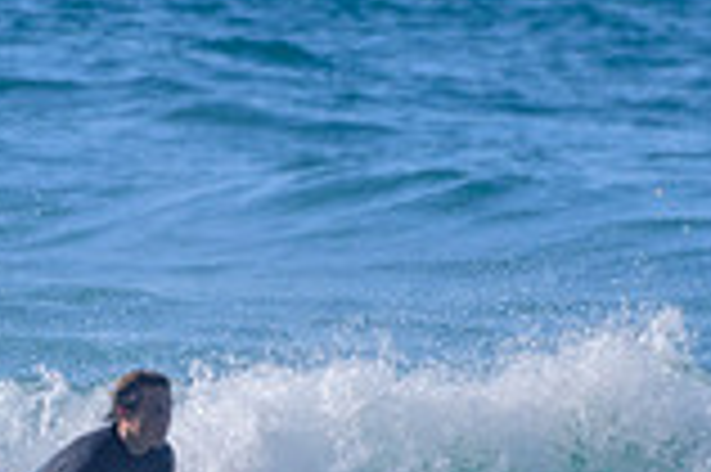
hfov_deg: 0.8
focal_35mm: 2753
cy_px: 510
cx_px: 333
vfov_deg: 0.5
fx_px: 54315
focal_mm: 500
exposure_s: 1/2000
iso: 280
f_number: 5.6
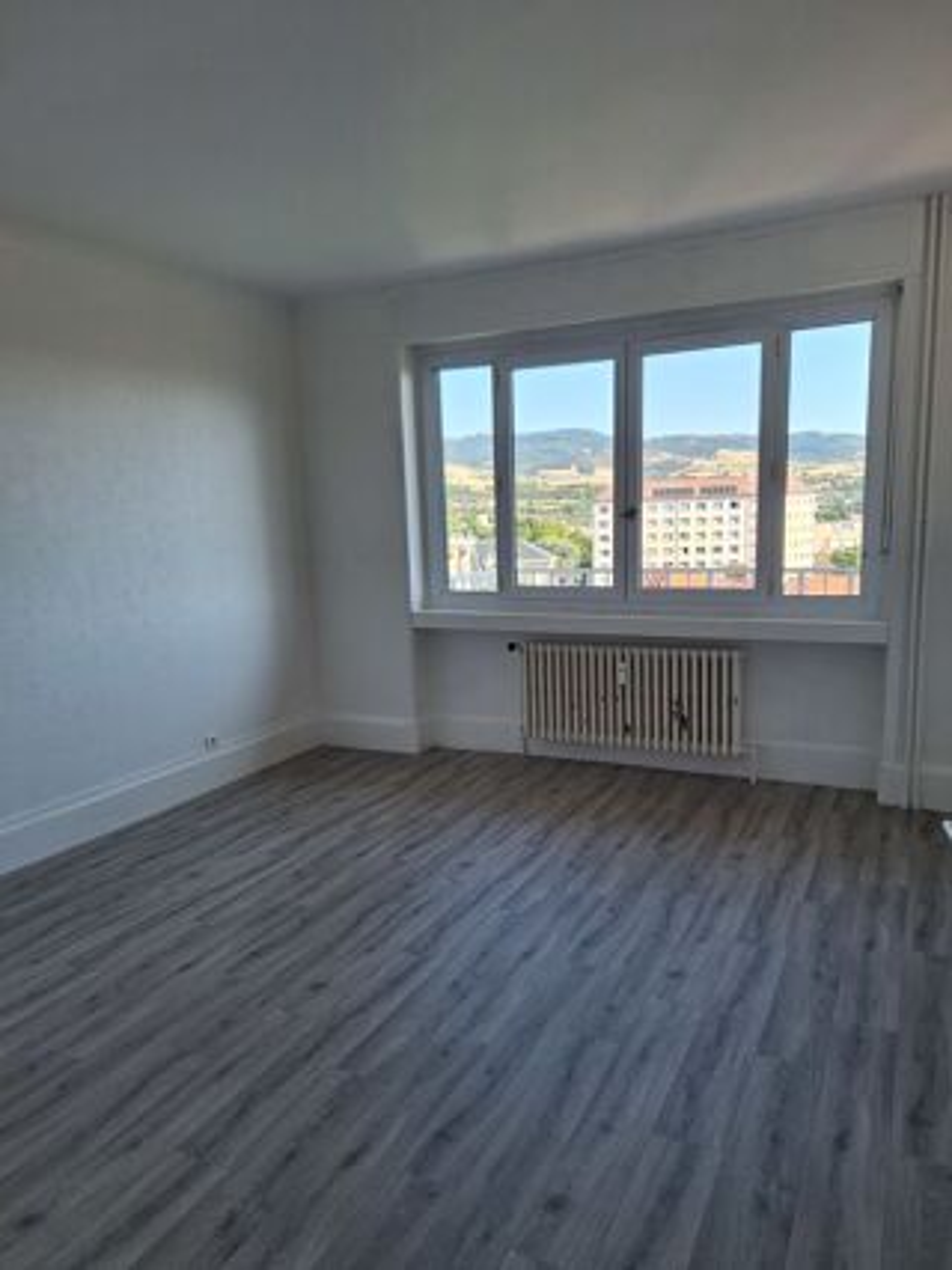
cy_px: 635
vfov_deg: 73.9
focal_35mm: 23
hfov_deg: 58.9
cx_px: 476
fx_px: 844
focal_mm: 5.54
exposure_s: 1/322
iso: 40
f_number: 1.8
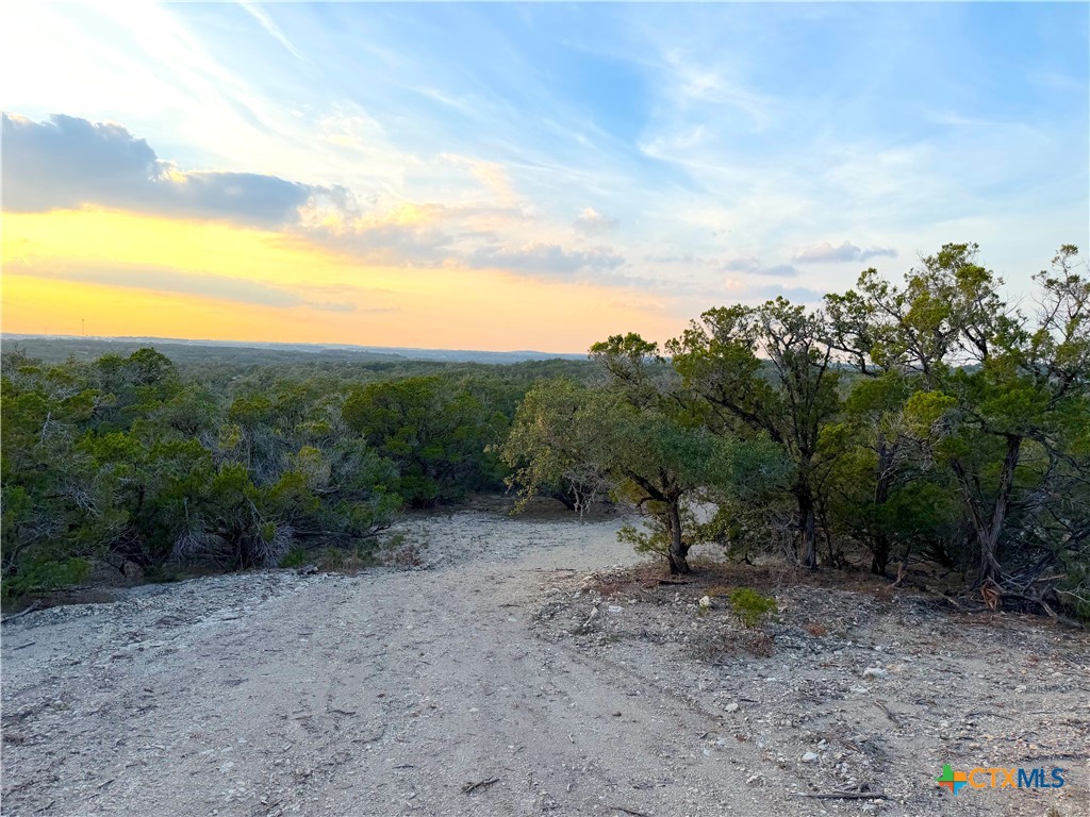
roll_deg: -2.5
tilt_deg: -3.7
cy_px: 408
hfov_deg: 71.6
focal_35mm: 24
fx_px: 756
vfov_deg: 56.8
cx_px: 545
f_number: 1.78
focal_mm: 6.76
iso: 80
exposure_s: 1/1812
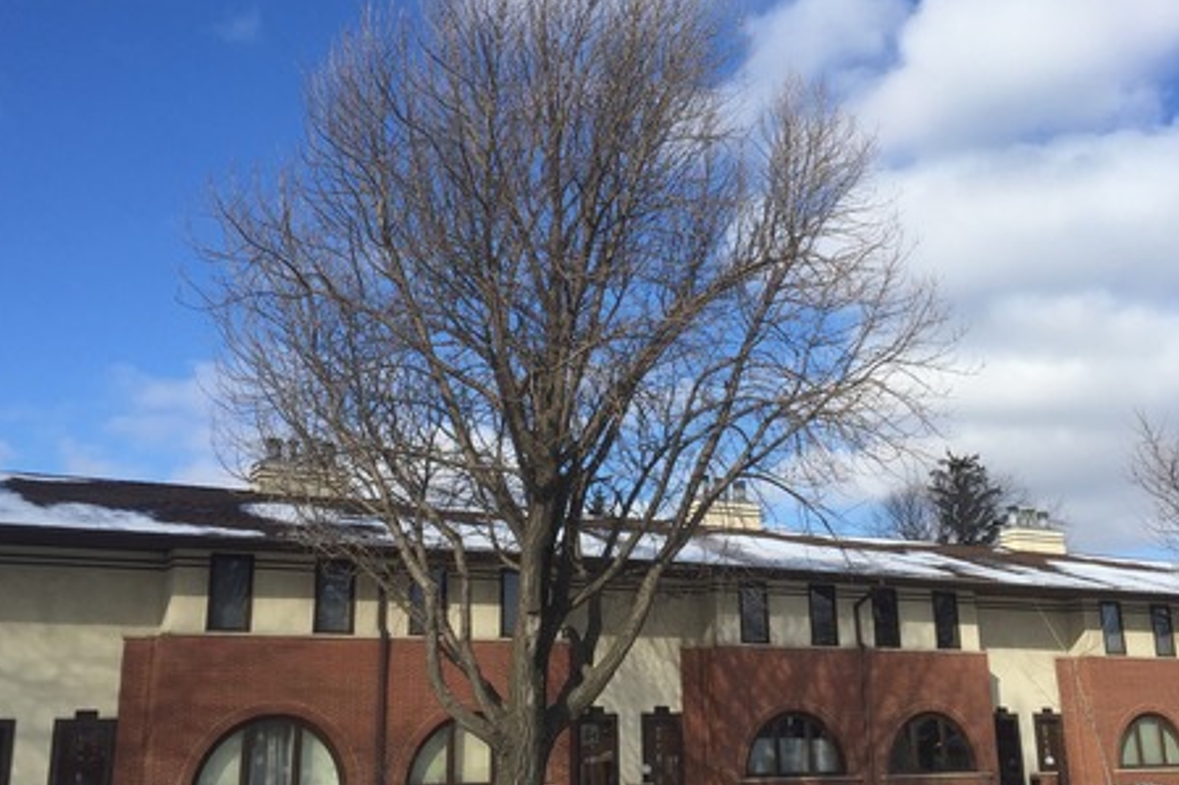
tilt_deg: +17.6
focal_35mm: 43
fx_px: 1408
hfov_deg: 45.3
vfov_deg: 31.1
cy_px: 326
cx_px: 675
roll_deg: +0.6
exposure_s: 1/2475
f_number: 2.2
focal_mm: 4.15
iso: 32
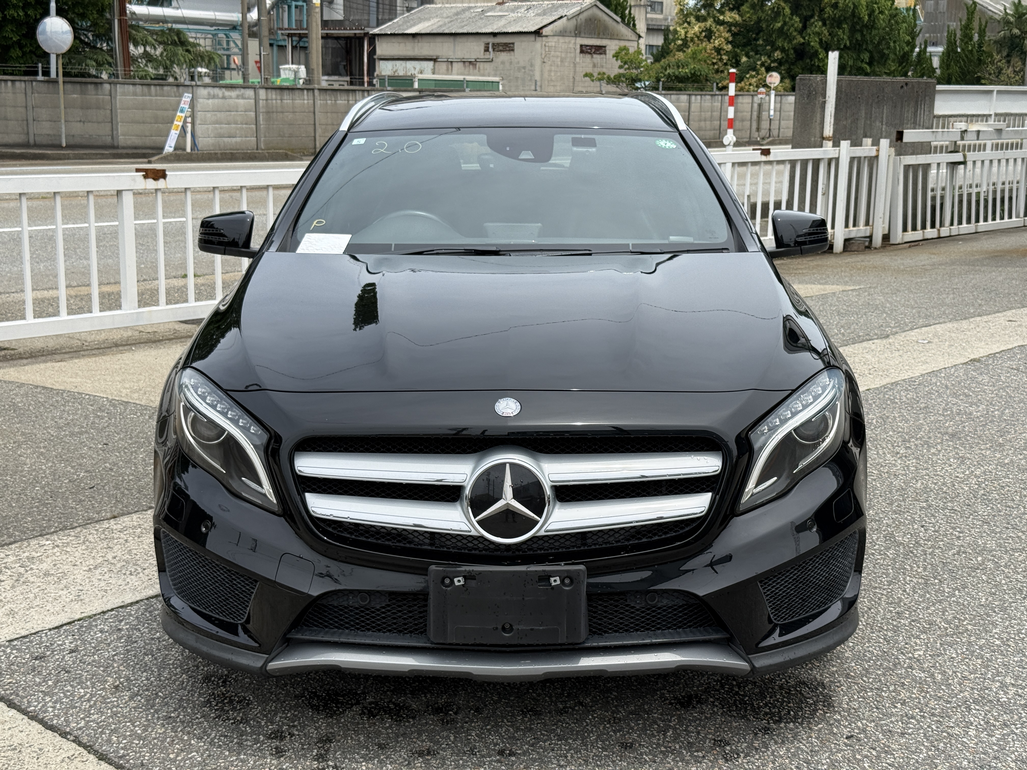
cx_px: 514
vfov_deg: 30.3
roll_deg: -1.7
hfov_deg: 39.7
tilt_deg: -11.5
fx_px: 1424
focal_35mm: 48
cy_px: 385
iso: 64
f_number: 1.78
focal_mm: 6.76
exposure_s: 1/3704
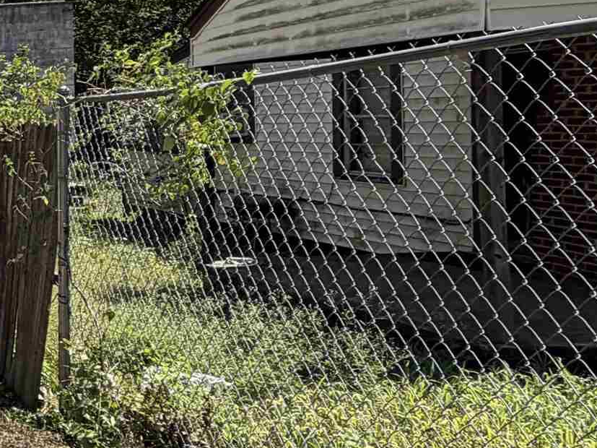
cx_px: -410
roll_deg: +3.6
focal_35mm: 52
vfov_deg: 27.9
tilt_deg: -3.0
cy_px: 165
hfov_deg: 23.7
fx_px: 897
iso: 20
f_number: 2.2
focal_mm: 2.22
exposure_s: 1/789
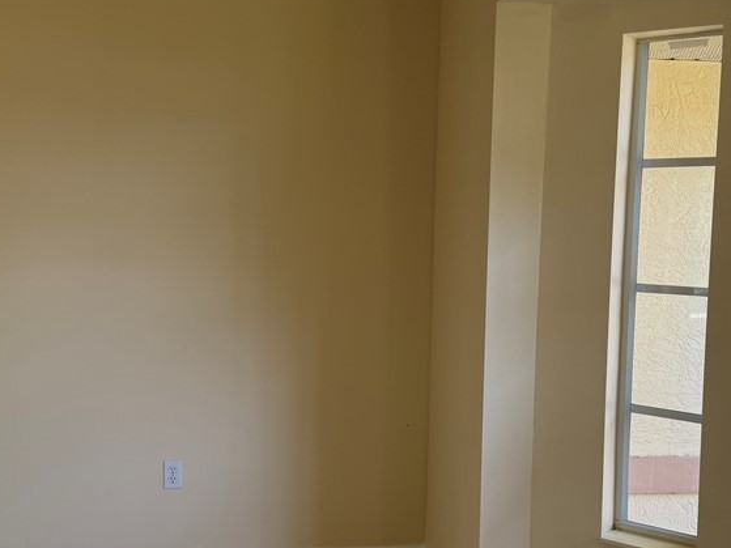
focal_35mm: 44
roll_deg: -1.0
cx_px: 386
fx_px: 929
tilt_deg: -4.4
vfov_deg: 32.8
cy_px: 297
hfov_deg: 42.9
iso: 80
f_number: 1.78
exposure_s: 1/121
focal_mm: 6.76
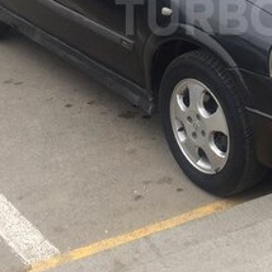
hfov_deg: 21.4
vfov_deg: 21.3
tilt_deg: -20.1
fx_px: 702
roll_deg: +0.6
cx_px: 245
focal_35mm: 79
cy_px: 16
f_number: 2.2
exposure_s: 1/100
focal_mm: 4.15
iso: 50
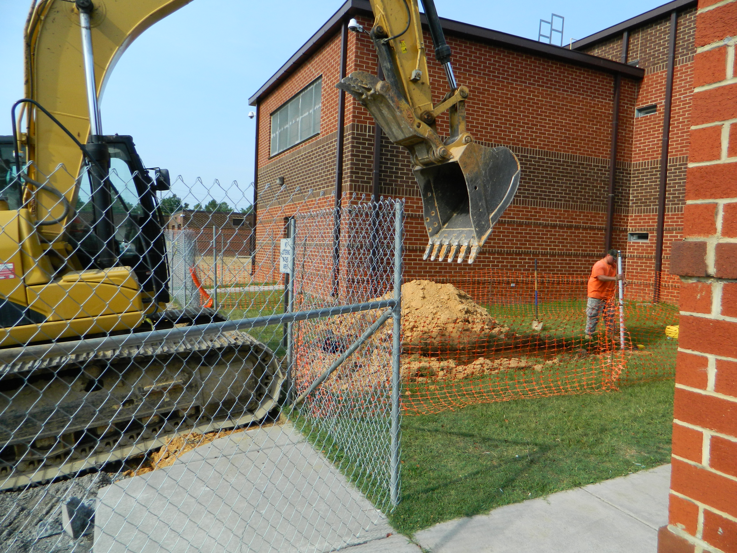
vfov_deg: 54.9
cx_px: 368
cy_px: 276
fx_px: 532
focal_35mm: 25
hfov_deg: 69.4
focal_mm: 4.5
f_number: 3.1
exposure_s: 1/800
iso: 80
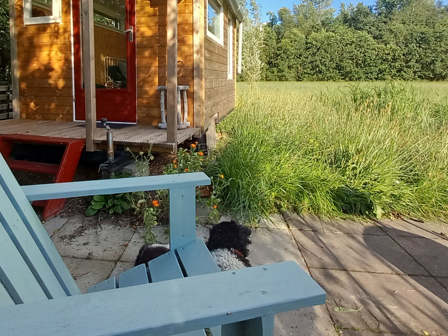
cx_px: 184
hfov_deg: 75.7
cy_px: 104
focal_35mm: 22
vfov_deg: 59.2
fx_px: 285
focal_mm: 1.13
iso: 50
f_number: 2.2
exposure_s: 1/211
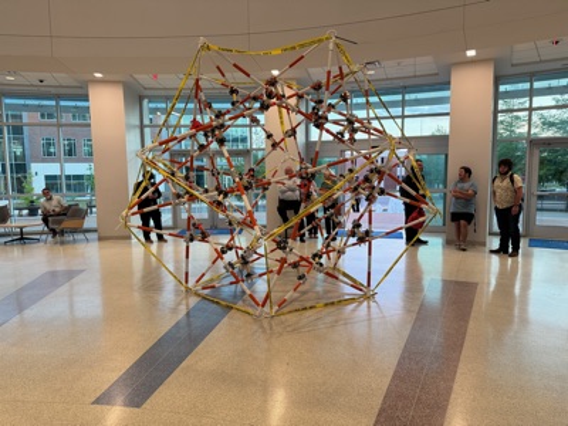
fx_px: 394
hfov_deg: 71.6
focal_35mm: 24
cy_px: 213
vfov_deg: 56.8
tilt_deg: -6.4
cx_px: 284
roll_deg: +0.7
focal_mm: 6.76
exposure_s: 1/150
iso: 160
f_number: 1.78
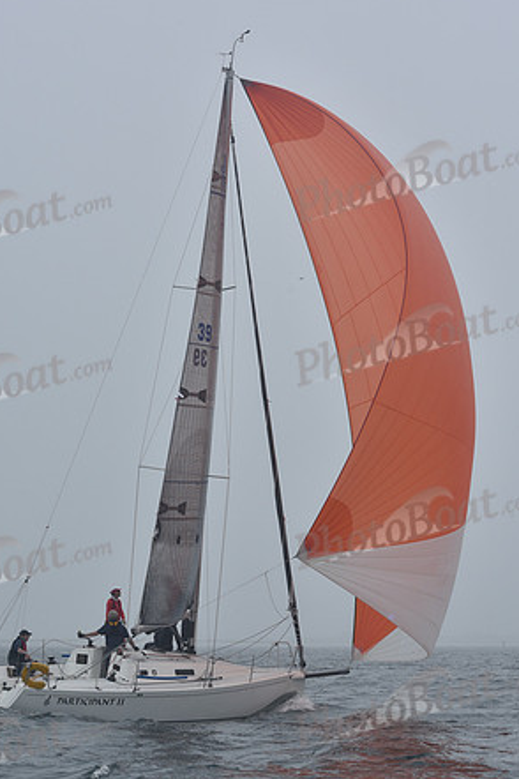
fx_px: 1989
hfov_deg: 14.9
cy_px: 458
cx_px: 204
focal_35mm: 92
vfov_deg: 22.1
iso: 250
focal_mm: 70
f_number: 8
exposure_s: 1/800
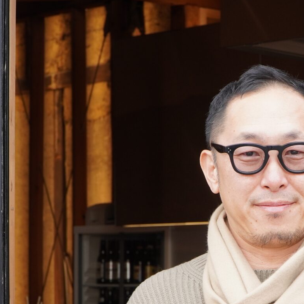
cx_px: 258
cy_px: 249
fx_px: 1252
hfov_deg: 13.7
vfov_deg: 13.8
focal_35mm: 126
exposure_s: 1/80
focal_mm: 40
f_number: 6.3
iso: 320
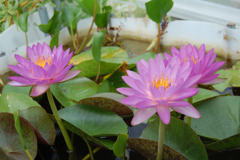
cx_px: 120
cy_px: 80
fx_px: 350
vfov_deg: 25.7
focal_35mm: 52
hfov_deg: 37.9
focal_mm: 35
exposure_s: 1/200
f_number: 7.1
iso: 200
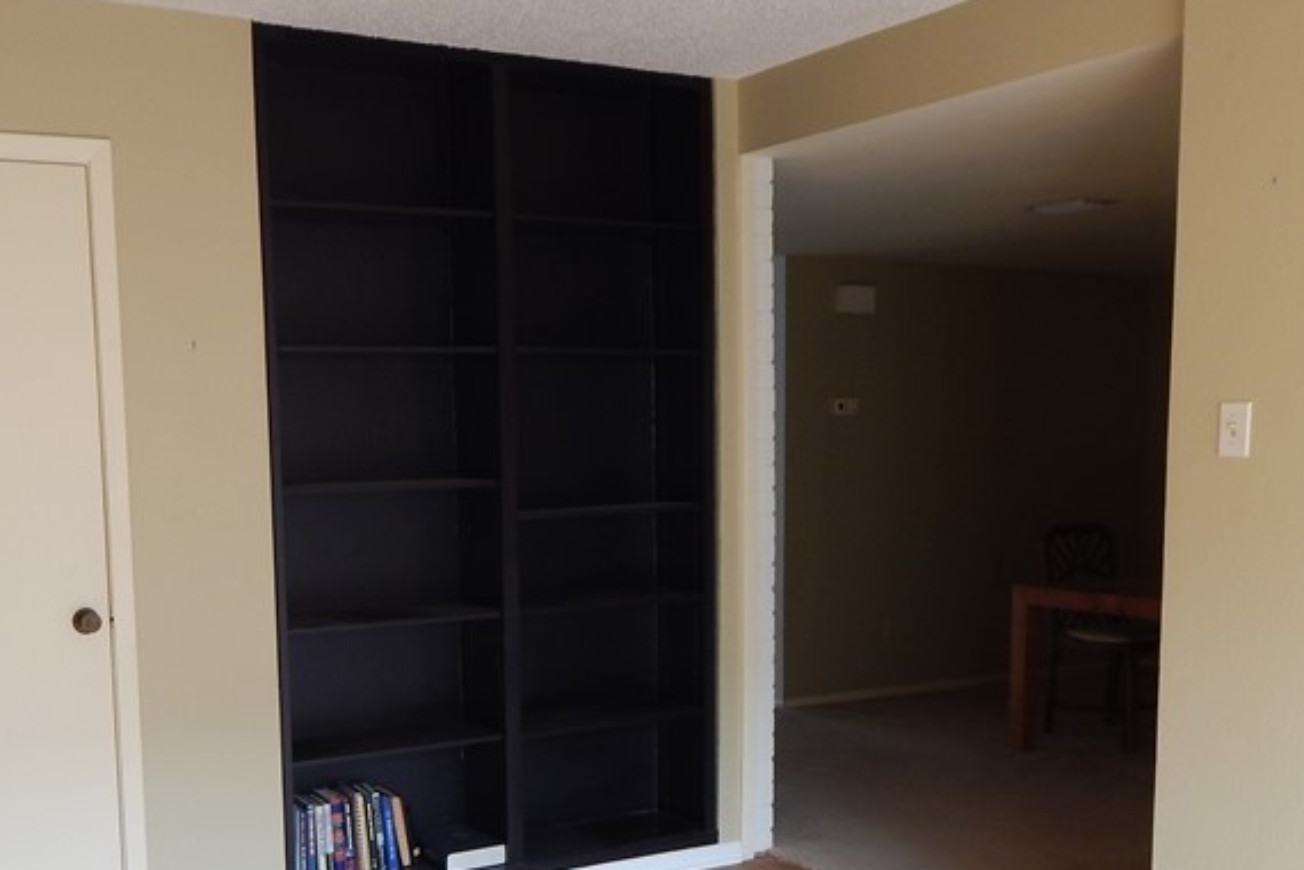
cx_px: 493
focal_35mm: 41
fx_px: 1485
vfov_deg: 32.2
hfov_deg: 47.0
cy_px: 630
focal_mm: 4
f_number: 3
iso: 125
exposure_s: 1/30
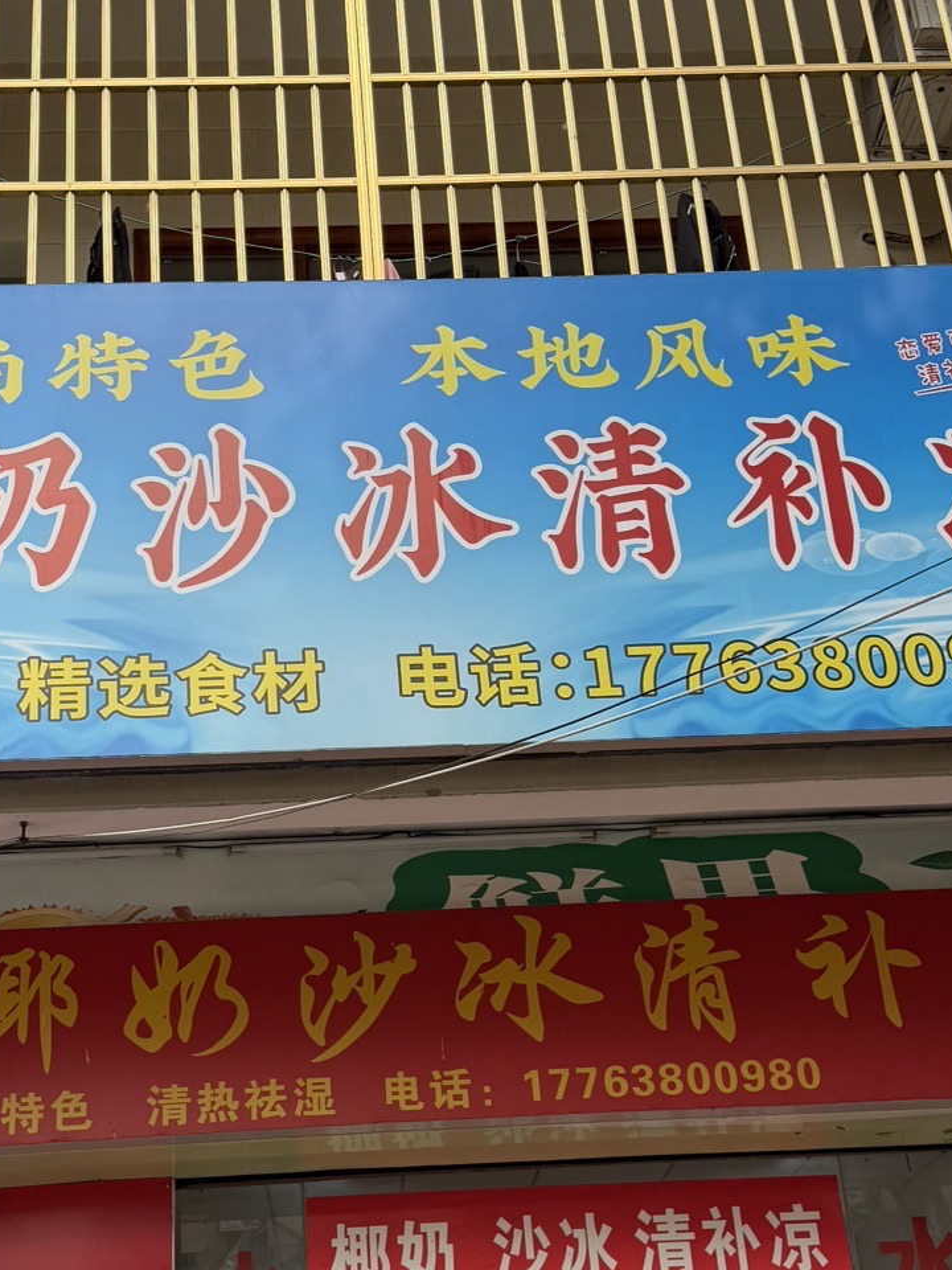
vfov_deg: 38.1
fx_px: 1833
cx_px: 386
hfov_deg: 29.0
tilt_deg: +25.4
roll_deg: +3.7
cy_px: 751
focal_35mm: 50
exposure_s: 1/1032
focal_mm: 6.76
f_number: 1.78
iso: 80
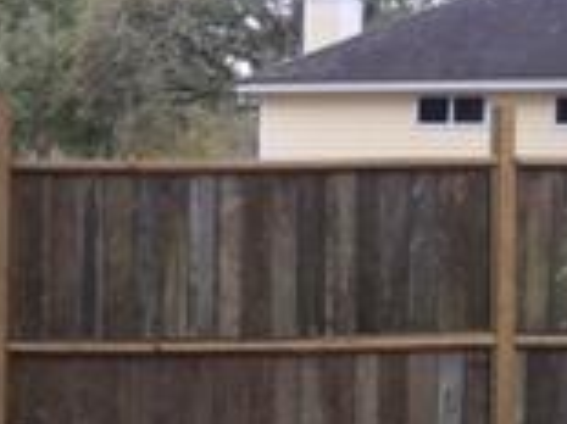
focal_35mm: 120
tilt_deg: -3.8
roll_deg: -2.0
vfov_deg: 12.3
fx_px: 1964
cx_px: -351
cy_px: 267
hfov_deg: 14.9
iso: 32
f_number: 2.2
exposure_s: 1/120
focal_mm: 4.15
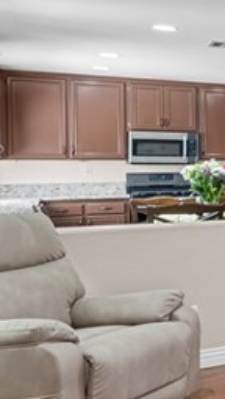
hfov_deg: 11.5
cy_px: 173
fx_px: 666
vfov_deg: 33.3
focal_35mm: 63
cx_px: 666
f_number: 9
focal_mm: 15
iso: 100
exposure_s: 1
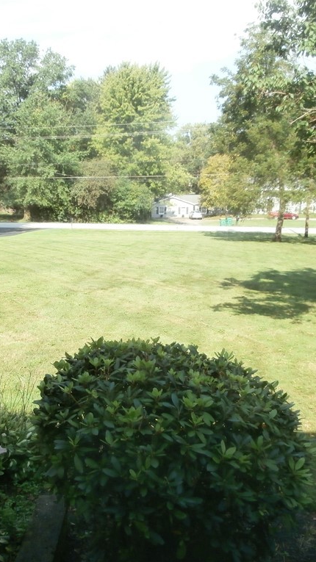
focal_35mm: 35
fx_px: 522
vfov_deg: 56.6
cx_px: 134
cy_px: 281
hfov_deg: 33.6
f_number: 7.9
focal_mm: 4.2
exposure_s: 1/50
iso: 100
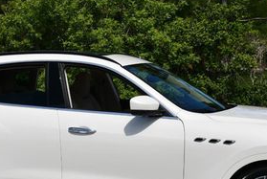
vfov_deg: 12.5
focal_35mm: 110
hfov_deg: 18.5
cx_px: 113
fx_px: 817
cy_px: 100
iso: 100
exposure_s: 1/320
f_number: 9
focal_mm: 24
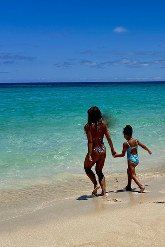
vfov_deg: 40.8
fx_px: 330
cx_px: 133
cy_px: 89
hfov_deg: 27.5
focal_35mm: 48
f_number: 1.78
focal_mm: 6.86
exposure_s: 1/12048
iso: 80
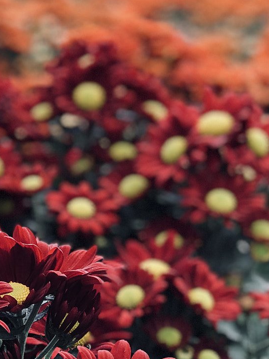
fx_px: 1306
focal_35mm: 126
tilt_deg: -13.7
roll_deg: -0.5
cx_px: 10
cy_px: 178
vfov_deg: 15.6
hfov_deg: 11.7
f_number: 2.8
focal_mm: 6.6
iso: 32
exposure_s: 1/50
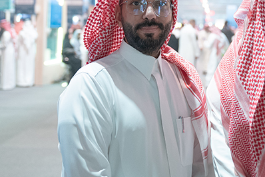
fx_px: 530
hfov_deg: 27.4
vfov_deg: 18.8
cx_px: 217
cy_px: 32
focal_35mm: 72
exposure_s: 1/125
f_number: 2.8
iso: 3200
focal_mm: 36
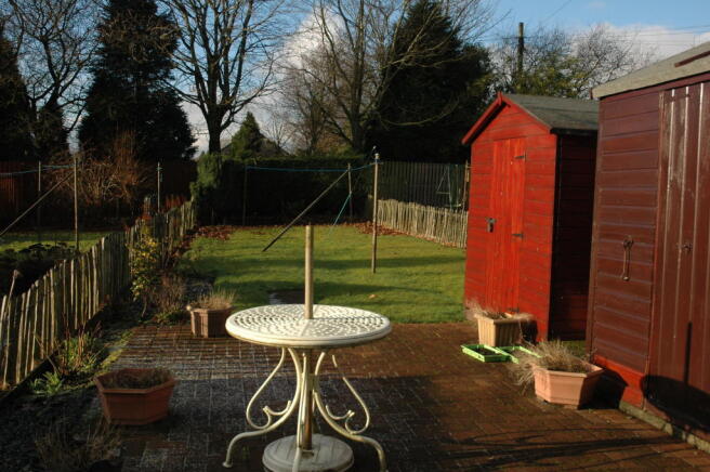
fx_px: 709
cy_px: 236
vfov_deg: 36.8
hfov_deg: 53.2
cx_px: 355
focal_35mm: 36
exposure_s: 1/500
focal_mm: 24
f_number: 6.3
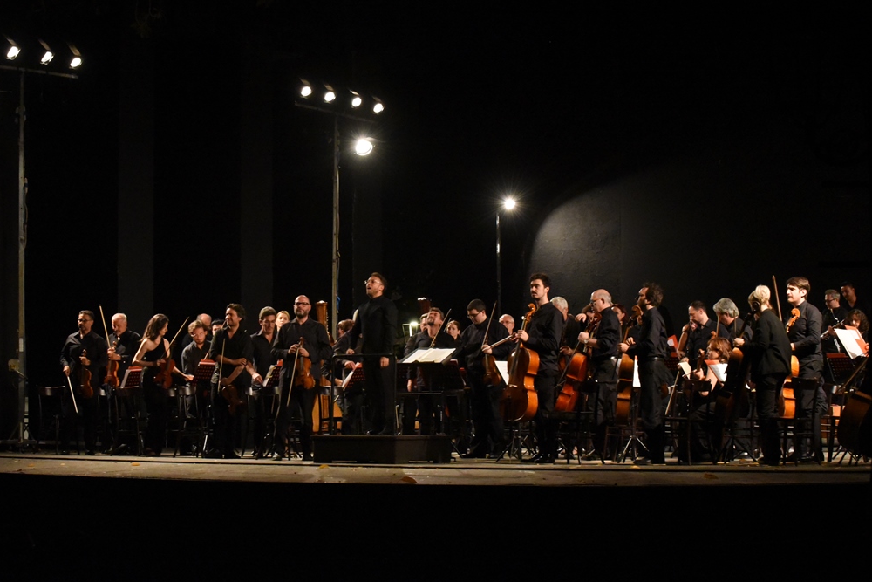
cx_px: 373
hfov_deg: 21.2
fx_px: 2326
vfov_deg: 14.3
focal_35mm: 96
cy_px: 273
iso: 12800
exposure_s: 1/200
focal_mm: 80
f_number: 8
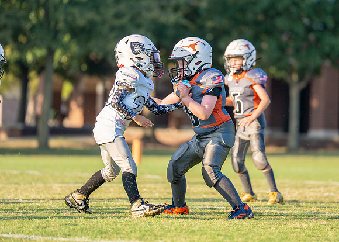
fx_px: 2560
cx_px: 209
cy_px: 99
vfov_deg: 5.4
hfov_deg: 7.6
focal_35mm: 266
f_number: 2.8
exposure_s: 1/3200
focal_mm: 200
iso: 320
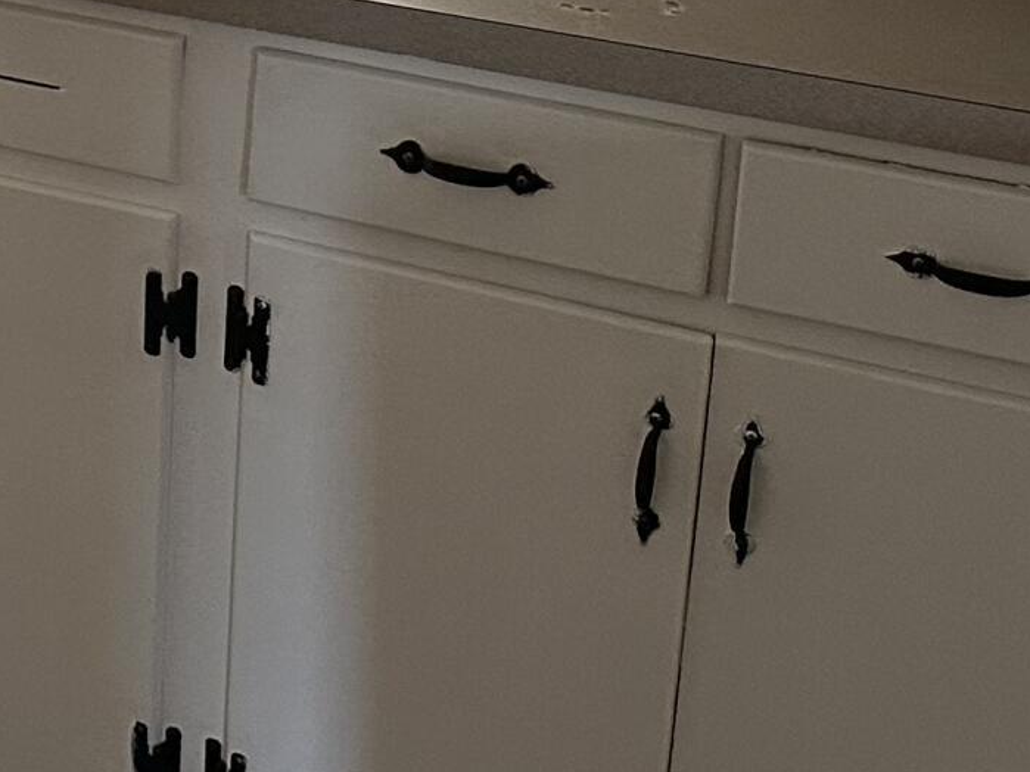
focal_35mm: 103
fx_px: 3064
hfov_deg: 16.9
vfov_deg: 14.0
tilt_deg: -17.1
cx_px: -598
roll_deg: +1.8
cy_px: -125
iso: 320
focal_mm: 6.86
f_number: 1.78
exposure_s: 1/60
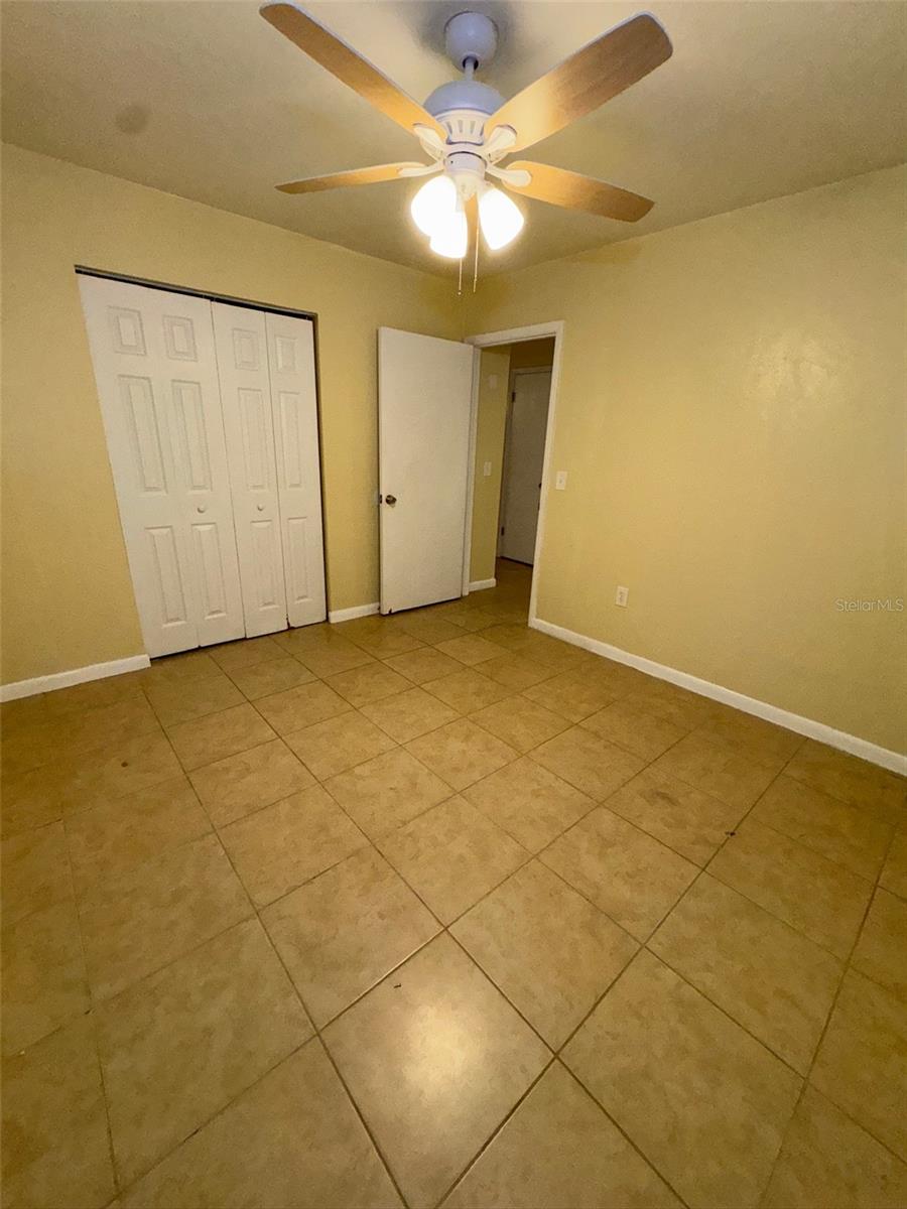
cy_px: 604
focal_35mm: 14
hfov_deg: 85.7
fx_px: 489
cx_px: 454
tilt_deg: -18.7
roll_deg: -2.1
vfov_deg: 102.1
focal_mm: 2.22
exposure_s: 1/120
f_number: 2.2
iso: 200
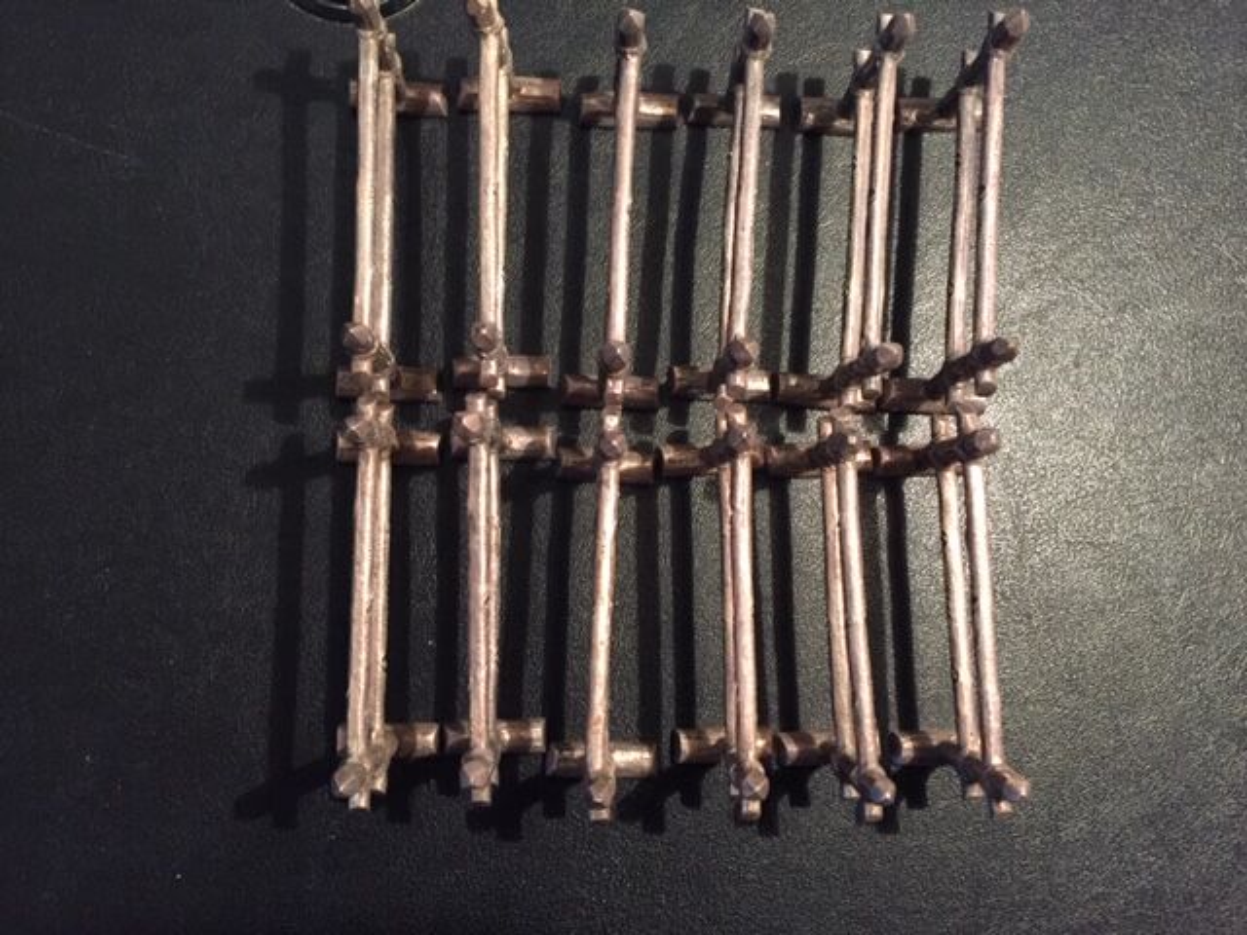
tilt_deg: -84.3
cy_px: 468
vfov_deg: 48.2
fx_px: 1045
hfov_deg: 61.7
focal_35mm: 29
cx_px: 624
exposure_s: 1/20
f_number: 2.2
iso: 250
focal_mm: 4.15
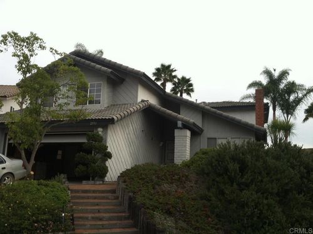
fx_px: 316
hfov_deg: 52.7
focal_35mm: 35
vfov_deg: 40.6
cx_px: 156
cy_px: 117
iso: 80
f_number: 2.8
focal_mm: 3.85
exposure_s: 1/337
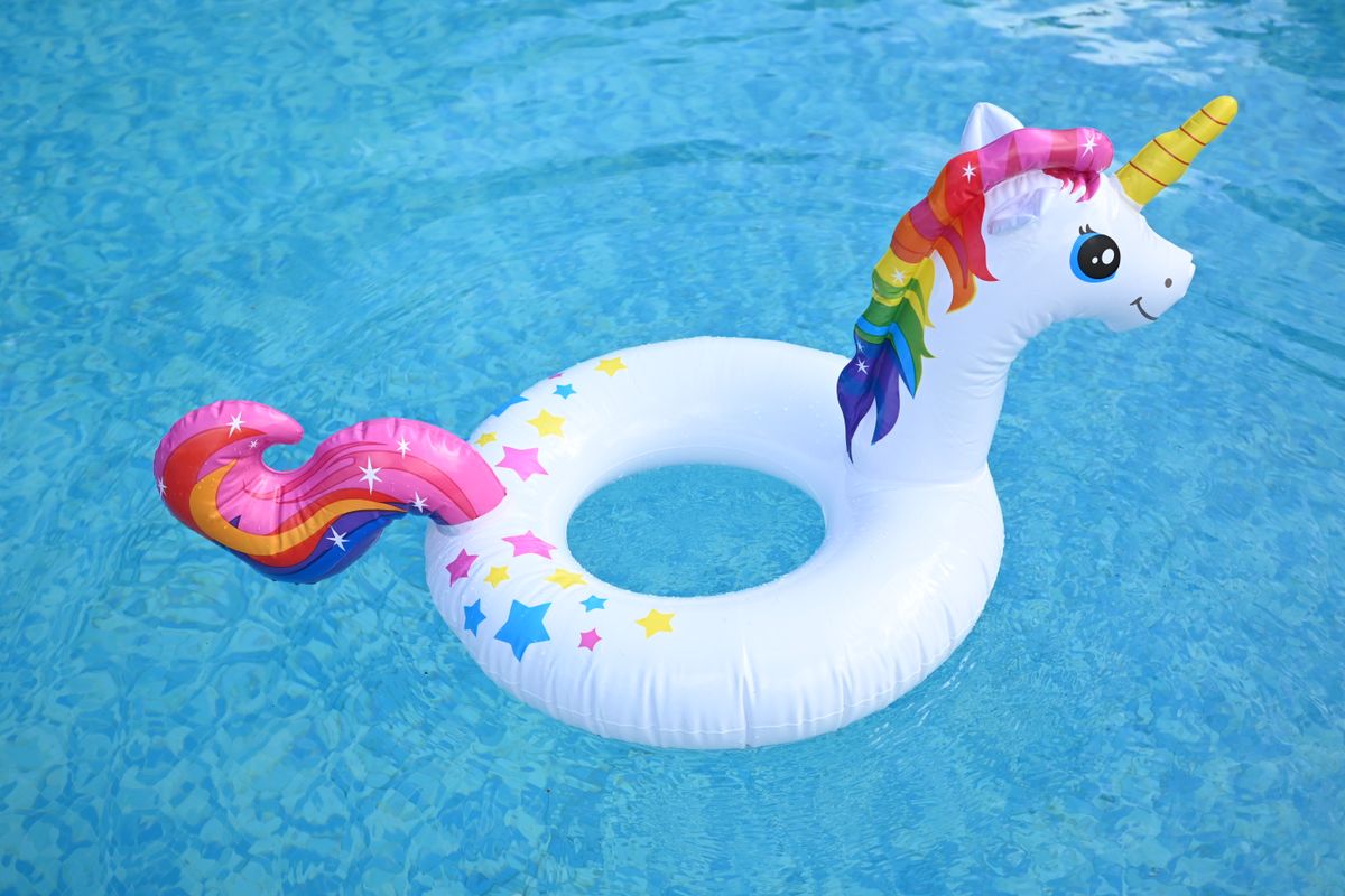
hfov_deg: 46.4
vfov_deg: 31.9
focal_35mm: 42
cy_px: 448
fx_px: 1569
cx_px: 672
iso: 1000
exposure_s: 1/4000
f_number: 3.5
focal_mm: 28
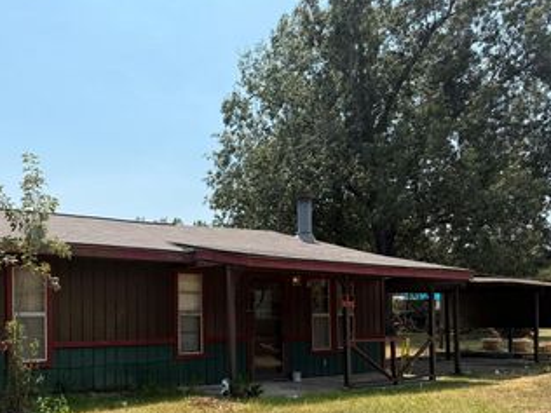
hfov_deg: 46.8
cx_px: 124
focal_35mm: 38
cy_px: 306
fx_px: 605
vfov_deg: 36.9
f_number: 1.78
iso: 80
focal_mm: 6.76
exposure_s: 1/3759
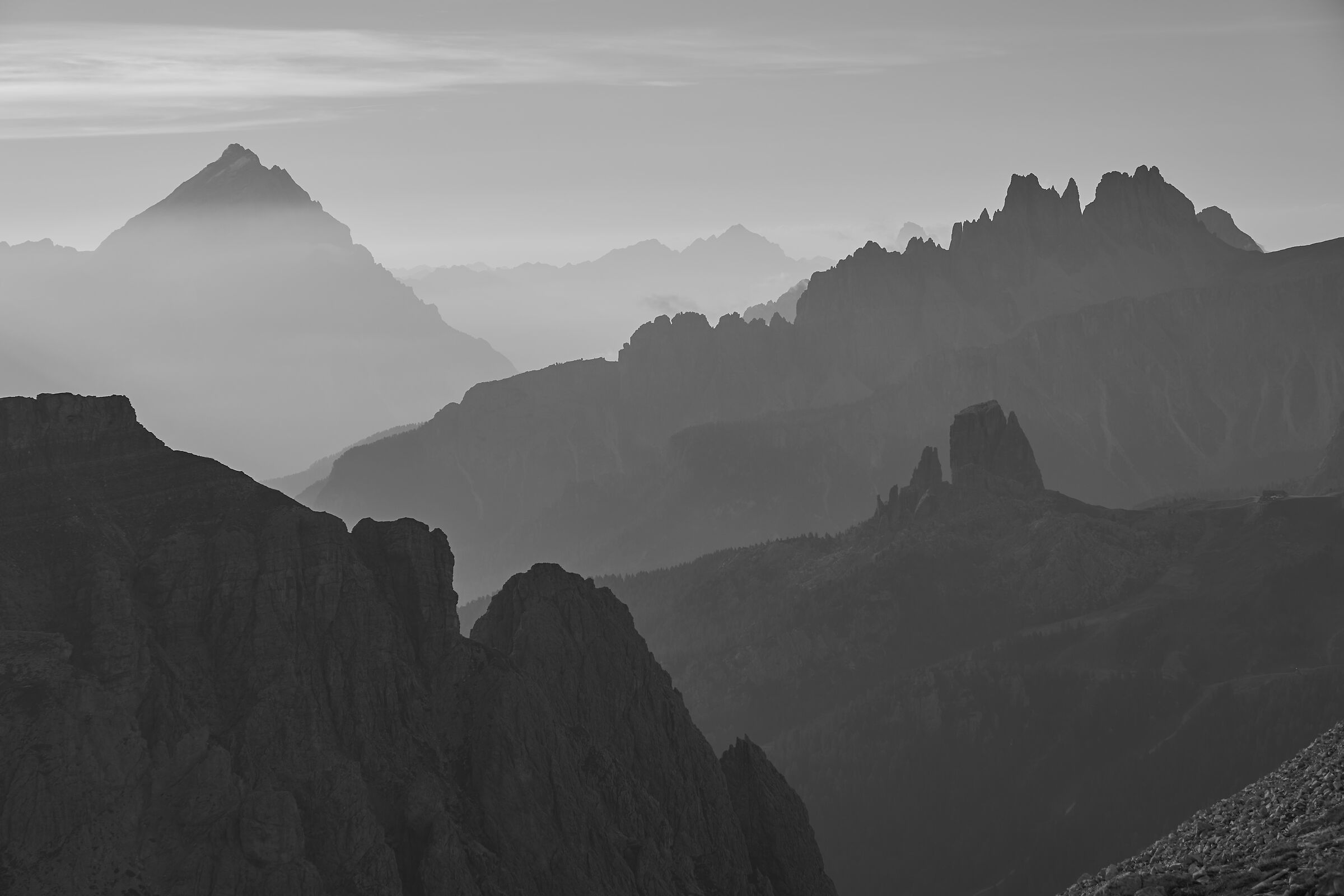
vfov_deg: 16.5
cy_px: 448
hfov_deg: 24.5
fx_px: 3098
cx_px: 672
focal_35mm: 83
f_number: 5.6
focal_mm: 55
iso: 80
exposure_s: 1/850
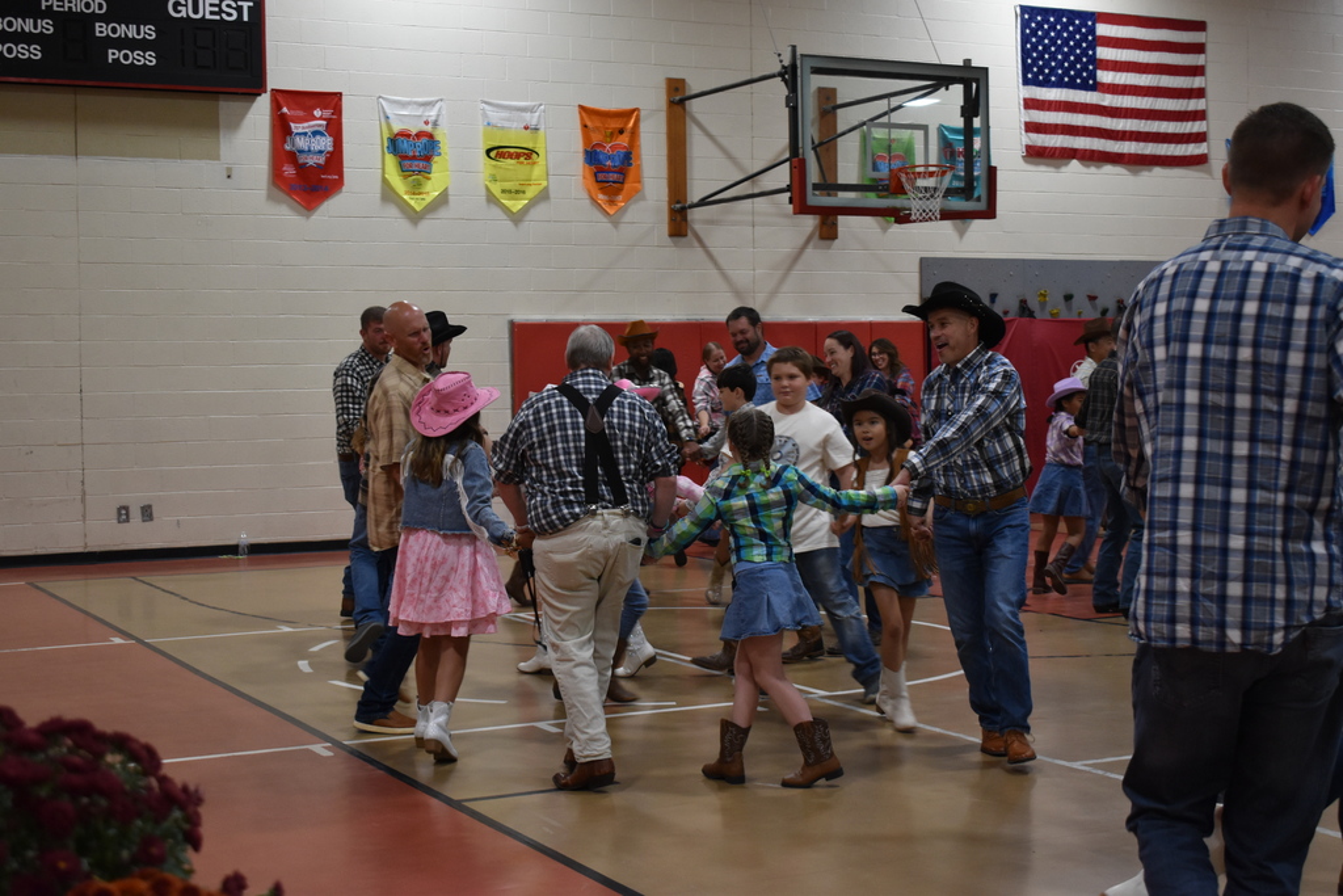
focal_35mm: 51
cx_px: 672
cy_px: 448
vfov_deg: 26.5
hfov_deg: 38.9
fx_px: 1903
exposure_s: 1/125
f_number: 4.5
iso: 1100
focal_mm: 34
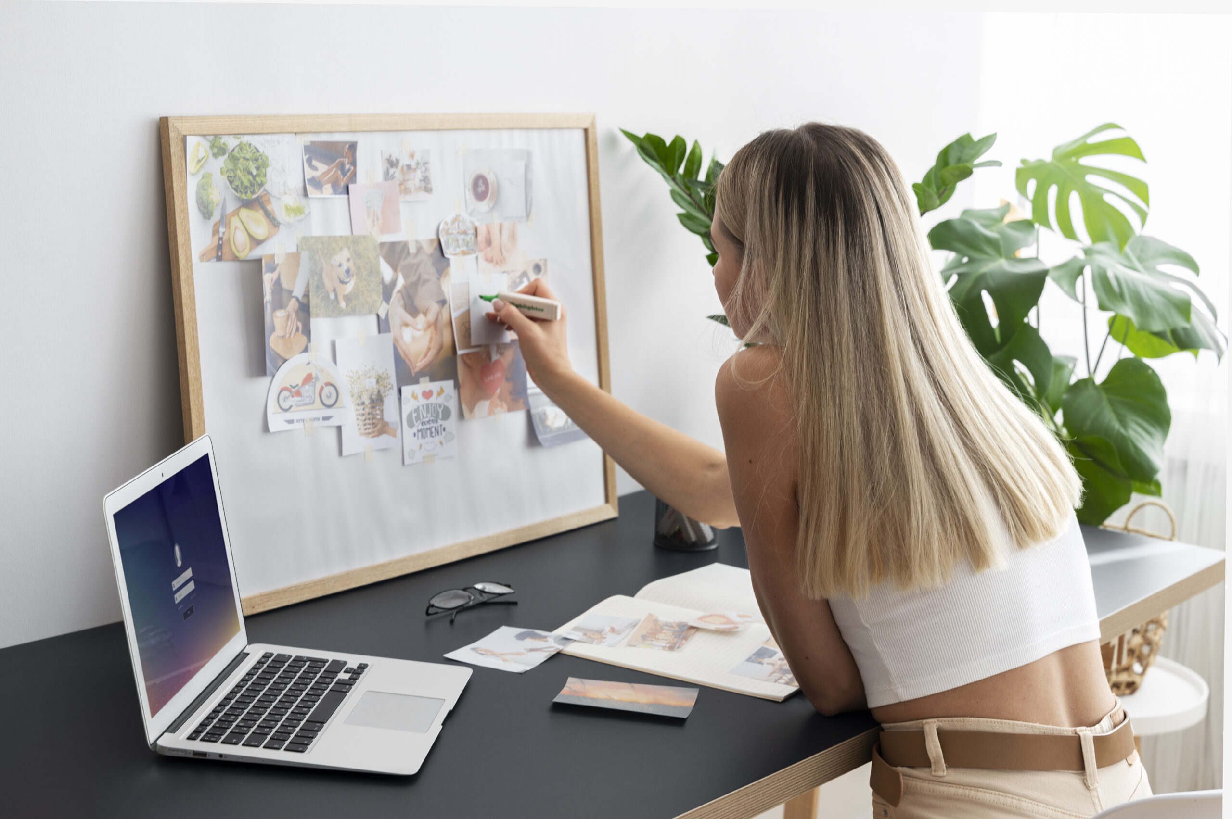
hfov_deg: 34.0
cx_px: 616
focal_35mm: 59
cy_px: 410
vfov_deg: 23.0
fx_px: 2018
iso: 320
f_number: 5.6
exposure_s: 1/160
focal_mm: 59
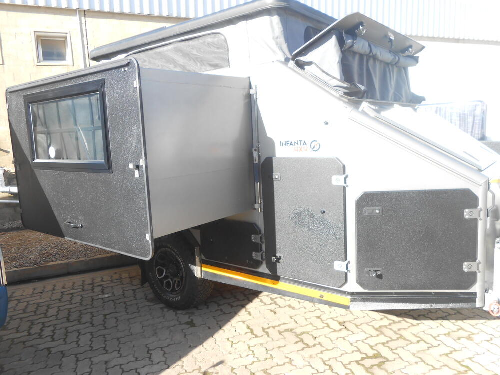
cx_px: 250
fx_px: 376
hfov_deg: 67.3
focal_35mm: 26
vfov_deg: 53.1
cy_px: 188
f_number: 3.5
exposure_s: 1/250
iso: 125
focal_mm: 4.6
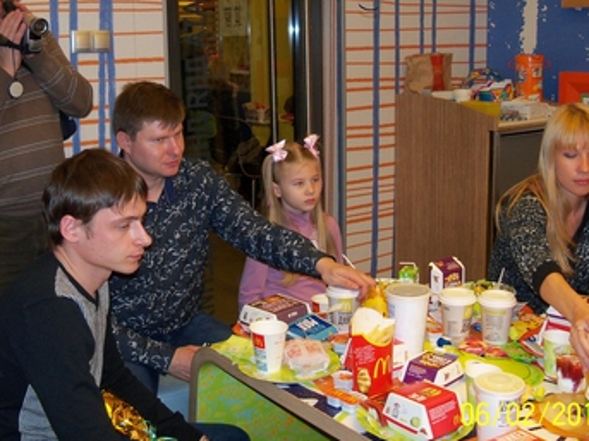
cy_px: 197
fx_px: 782
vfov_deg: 31.5
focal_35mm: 46
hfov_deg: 41.2
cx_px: 268
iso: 200
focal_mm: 6.2
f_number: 3.5
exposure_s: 1/30
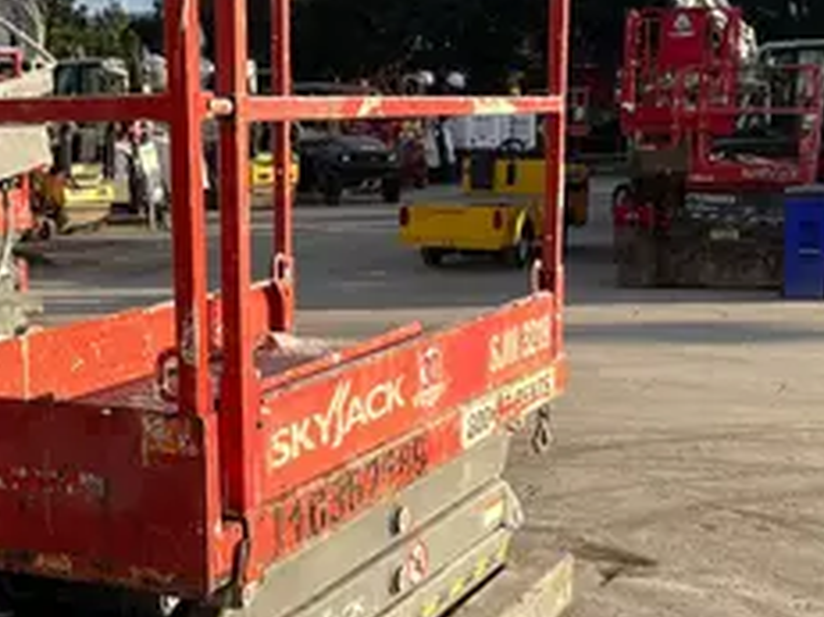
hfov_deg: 30.8
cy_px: 430
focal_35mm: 62
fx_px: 1475
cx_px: 225
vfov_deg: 23.5
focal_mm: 5.1
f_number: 1.6
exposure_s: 1/1923
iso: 50
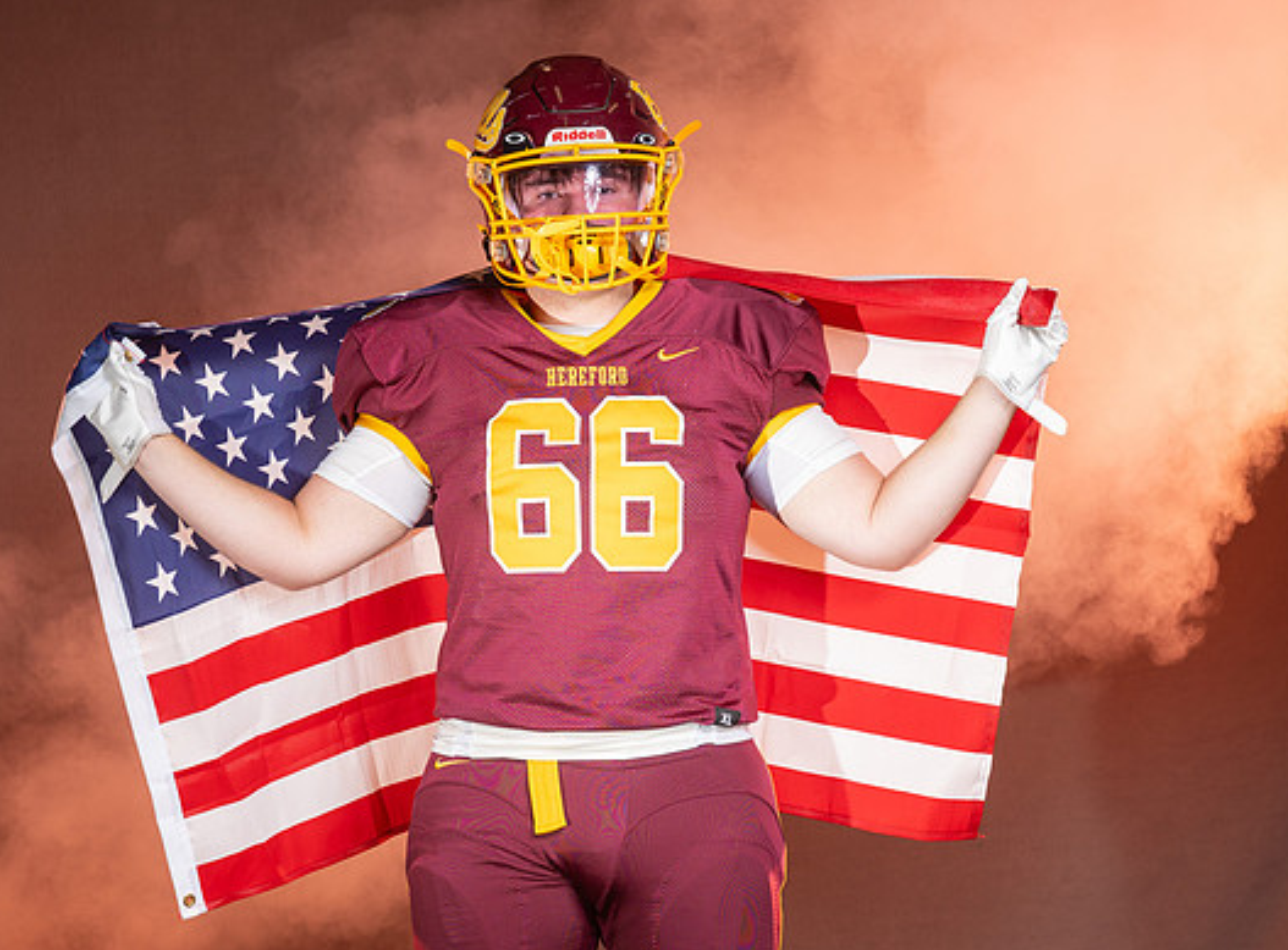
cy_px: 603
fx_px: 6031
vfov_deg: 9.0
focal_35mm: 163
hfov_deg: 12.2
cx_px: 458
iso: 80
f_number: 5.6
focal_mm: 101
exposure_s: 1/160
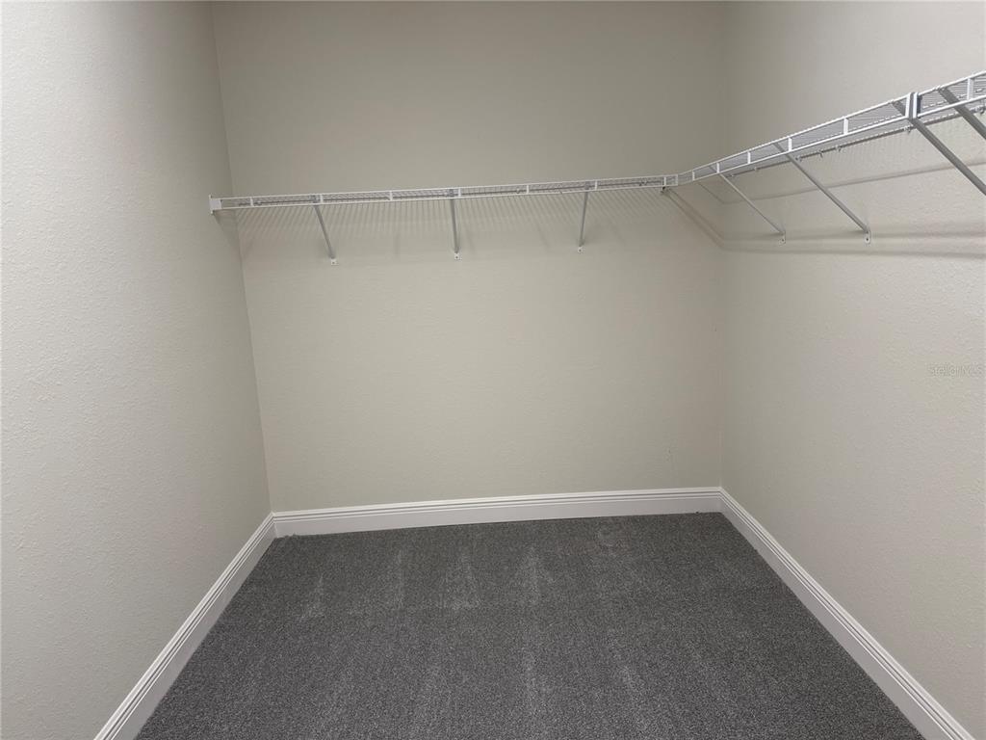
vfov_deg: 56.8
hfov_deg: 71.6
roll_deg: +2.7
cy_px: 370
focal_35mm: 24
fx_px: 684
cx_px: 493
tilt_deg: -11.3
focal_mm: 6.76
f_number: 1.78
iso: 125
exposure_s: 1/120
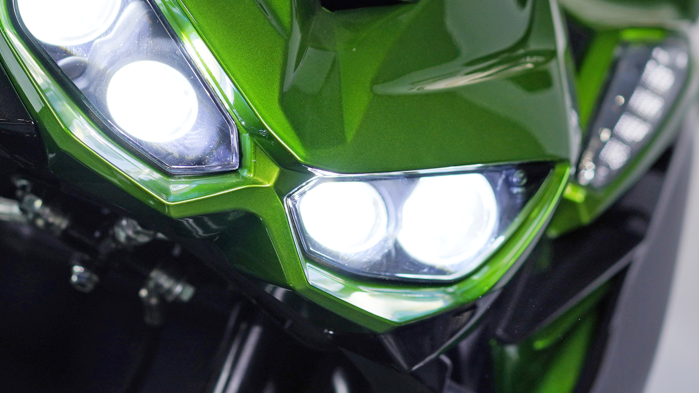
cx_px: 448
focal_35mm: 140
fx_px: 2595
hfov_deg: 15.3
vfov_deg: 8.6
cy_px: -88
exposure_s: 1/320
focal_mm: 55
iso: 100
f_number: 2.8
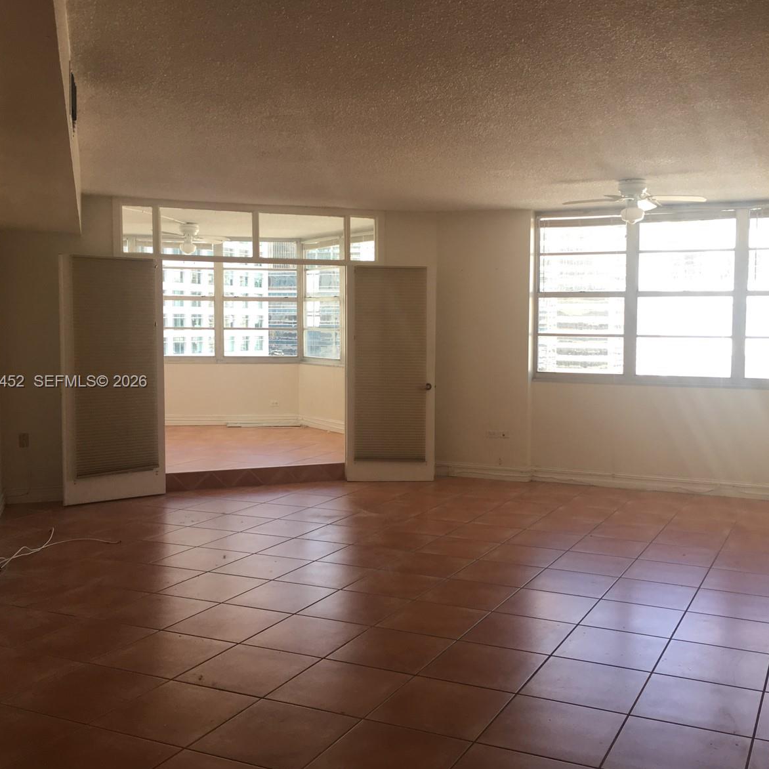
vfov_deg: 47.2
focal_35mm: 35
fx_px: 880
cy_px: 383
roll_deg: -1.5
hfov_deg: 46.9
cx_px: 468
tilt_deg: -3.9
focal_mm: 4.15
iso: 32
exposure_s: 1/120
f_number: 2.2
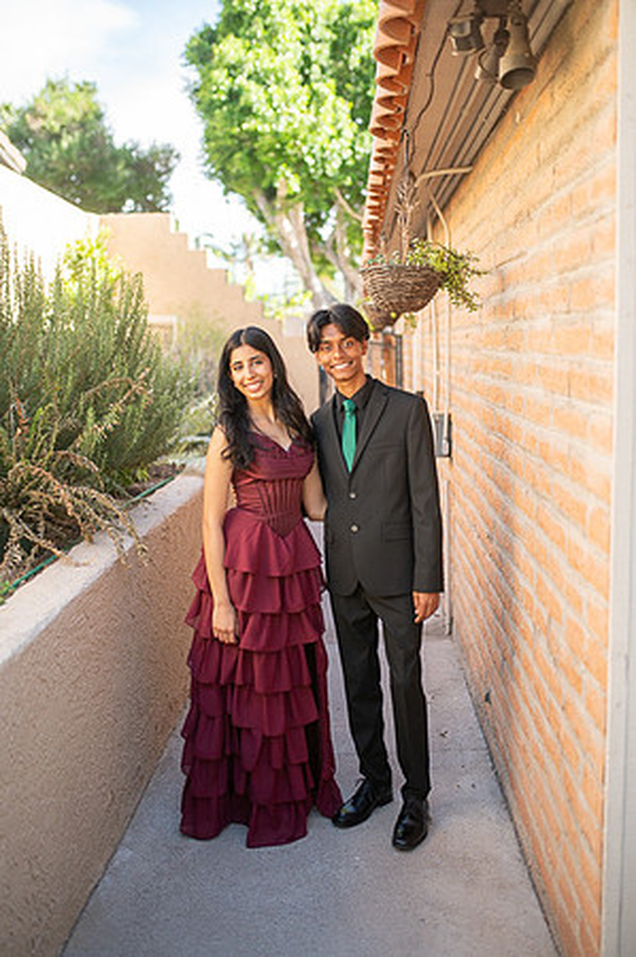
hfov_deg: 37.8
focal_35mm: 35
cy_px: 478
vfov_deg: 54.5
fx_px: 930
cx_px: 318
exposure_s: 1/3200
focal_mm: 35
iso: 400
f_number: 1.4
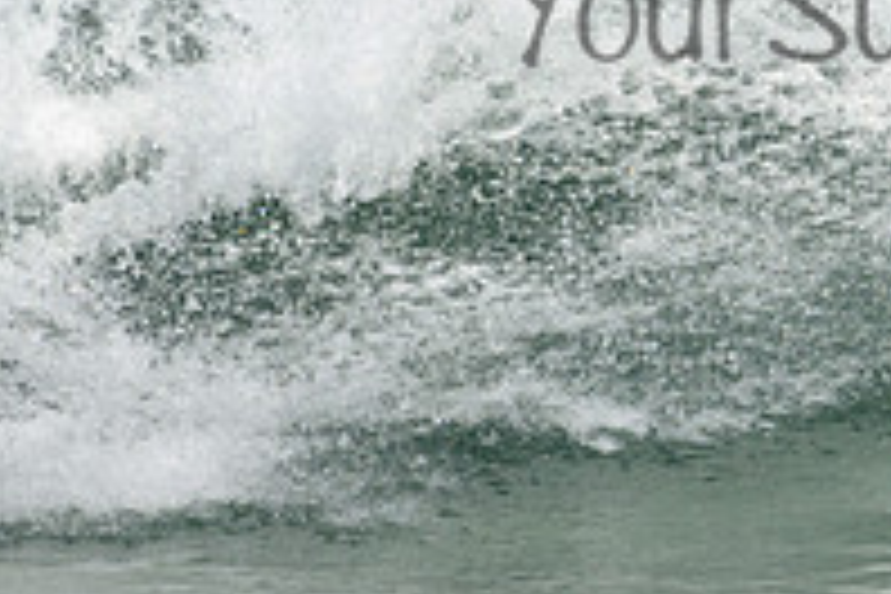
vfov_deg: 0.5
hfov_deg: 0.8
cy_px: 31
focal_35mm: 2701
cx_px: 895
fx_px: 66845
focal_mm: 800
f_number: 11
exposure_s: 1/2000
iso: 900
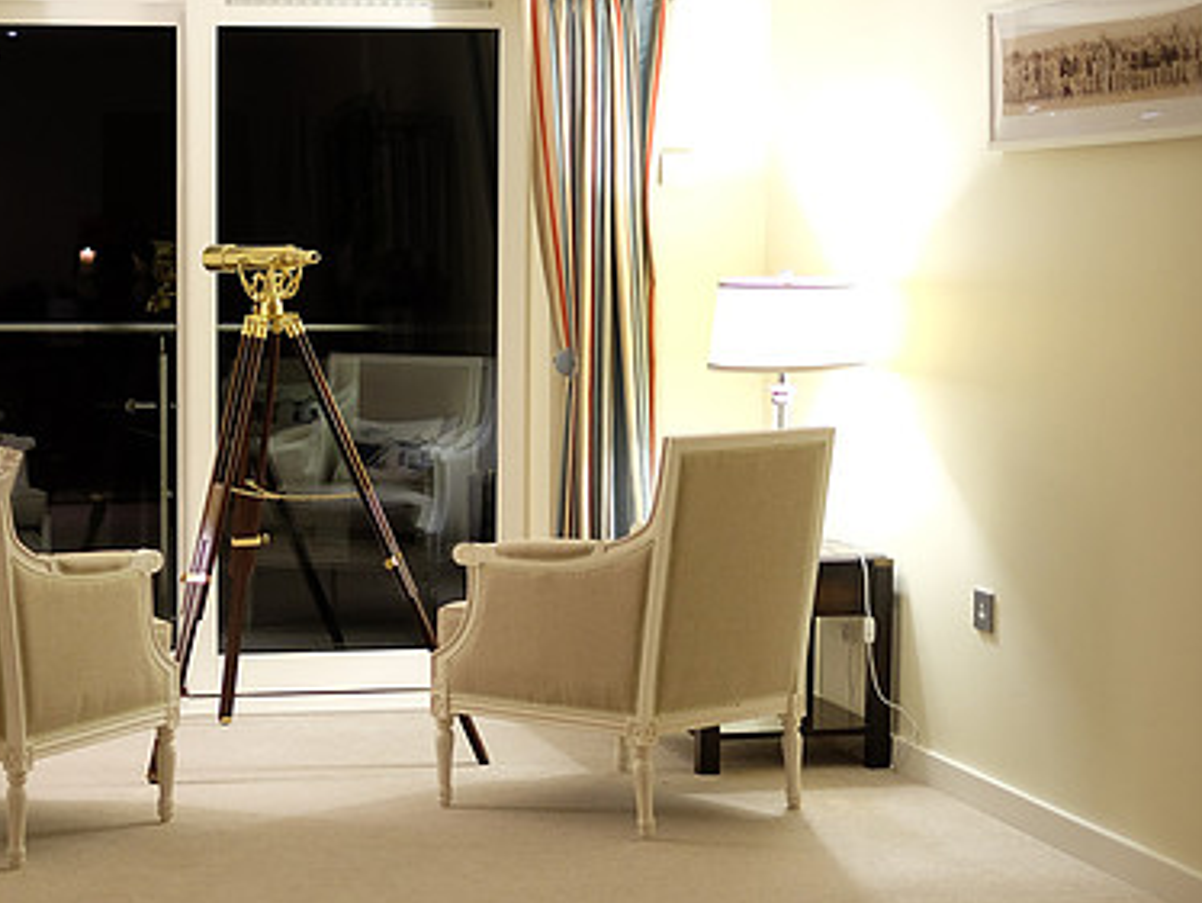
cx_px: 315
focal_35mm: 79
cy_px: 506
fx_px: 2745
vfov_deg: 18.7
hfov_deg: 24.5
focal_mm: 35
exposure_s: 1/56
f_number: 1.4
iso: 800
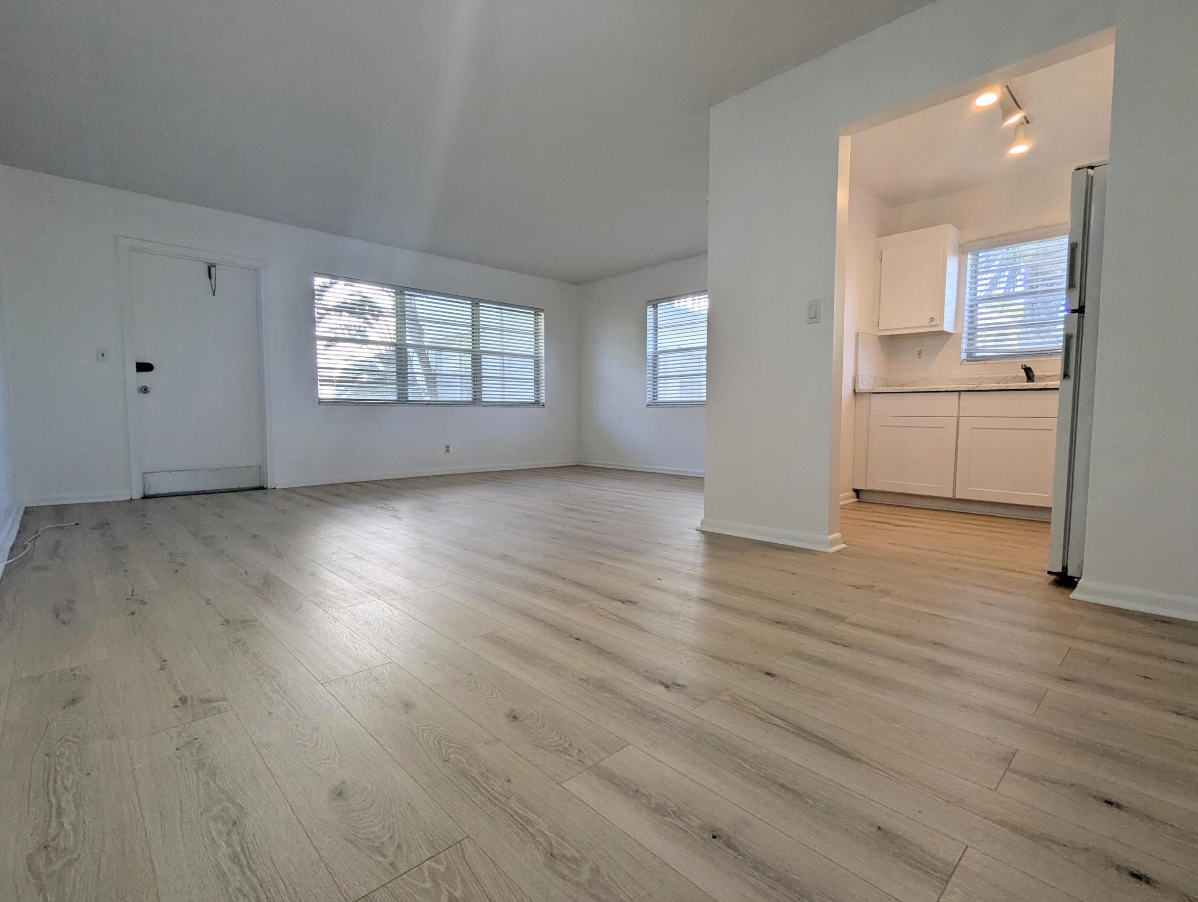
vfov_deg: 78.2
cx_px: 599
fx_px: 554
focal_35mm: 16
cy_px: 451
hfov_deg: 94.4
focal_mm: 2.35
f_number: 2.2
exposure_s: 1/130
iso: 49
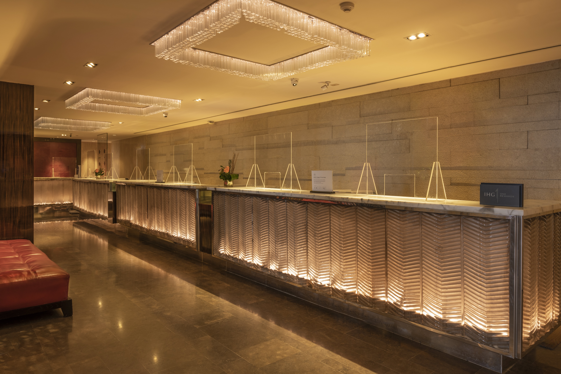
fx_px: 374
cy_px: 187
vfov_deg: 53.1
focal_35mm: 24
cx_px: 280
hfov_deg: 73.7
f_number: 10
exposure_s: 3
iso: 64
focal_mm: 24
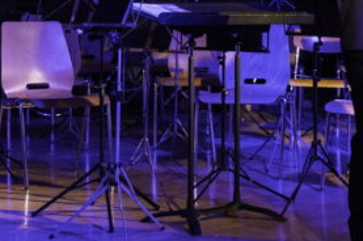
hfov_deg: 17.3
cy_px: 18
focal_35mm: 115
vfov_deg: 11.8
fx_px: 1158
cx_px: 376
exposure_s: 1/90
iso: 5000
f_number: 5.6
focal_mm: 49
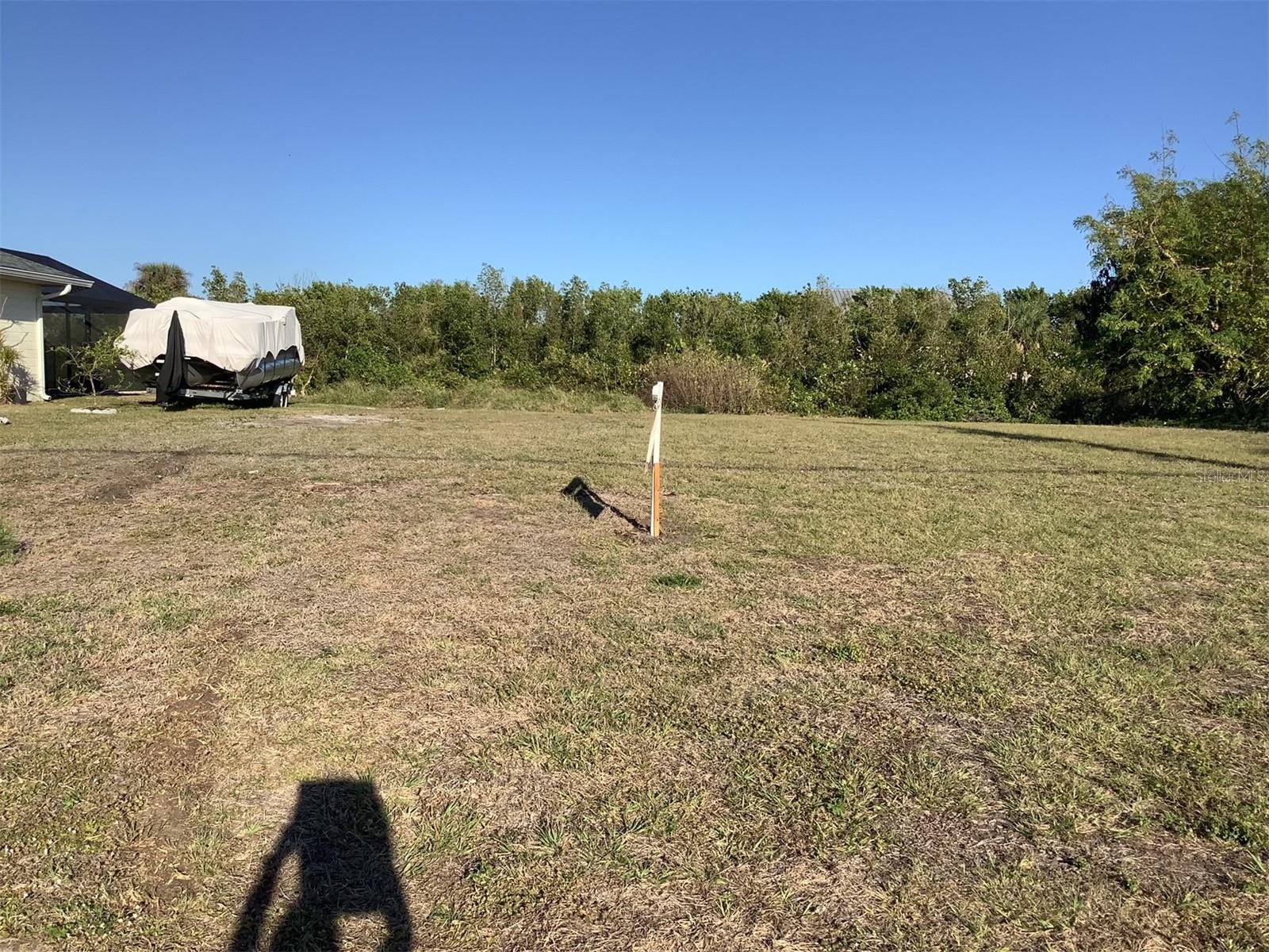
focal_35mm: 31
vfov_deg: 45.4
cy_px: 476
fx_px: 1136
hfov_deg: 58.4
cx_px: 634
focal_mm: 3.3
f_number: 2.4
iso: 25
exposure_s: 1/1404
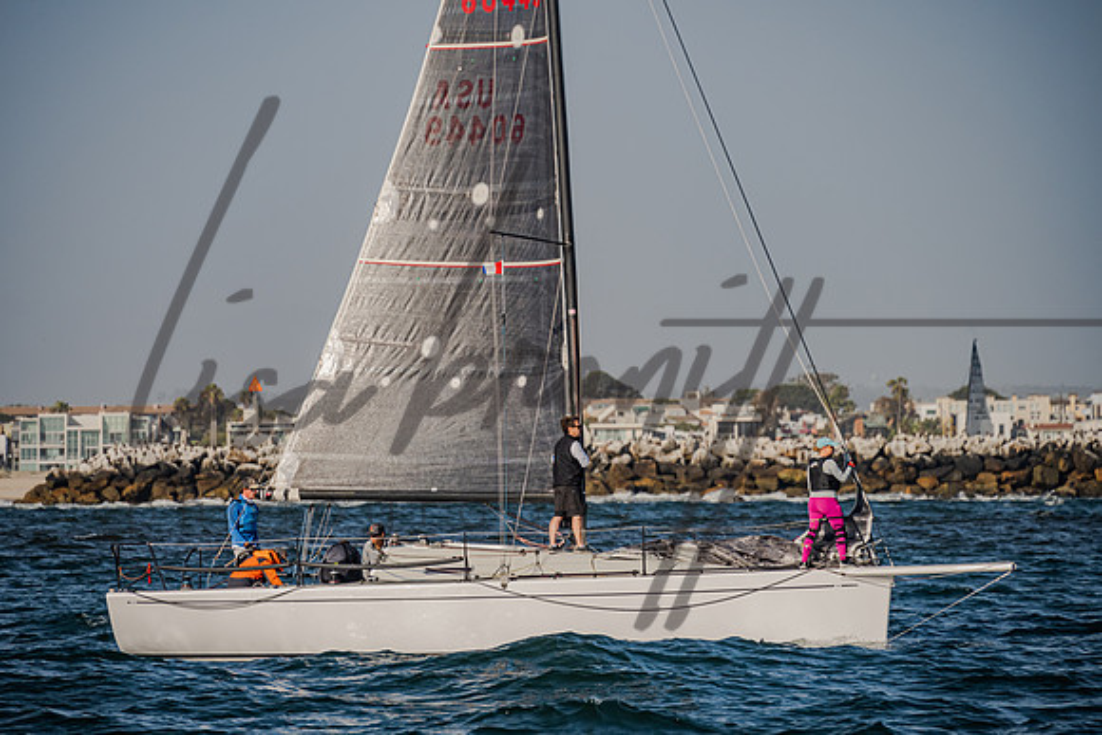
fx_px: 6618
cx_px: 506
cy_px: 365
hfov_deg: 9.5
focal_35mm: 216
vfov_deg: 6.4
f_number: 6.3
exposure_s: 1/1000
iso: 400
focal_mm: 200
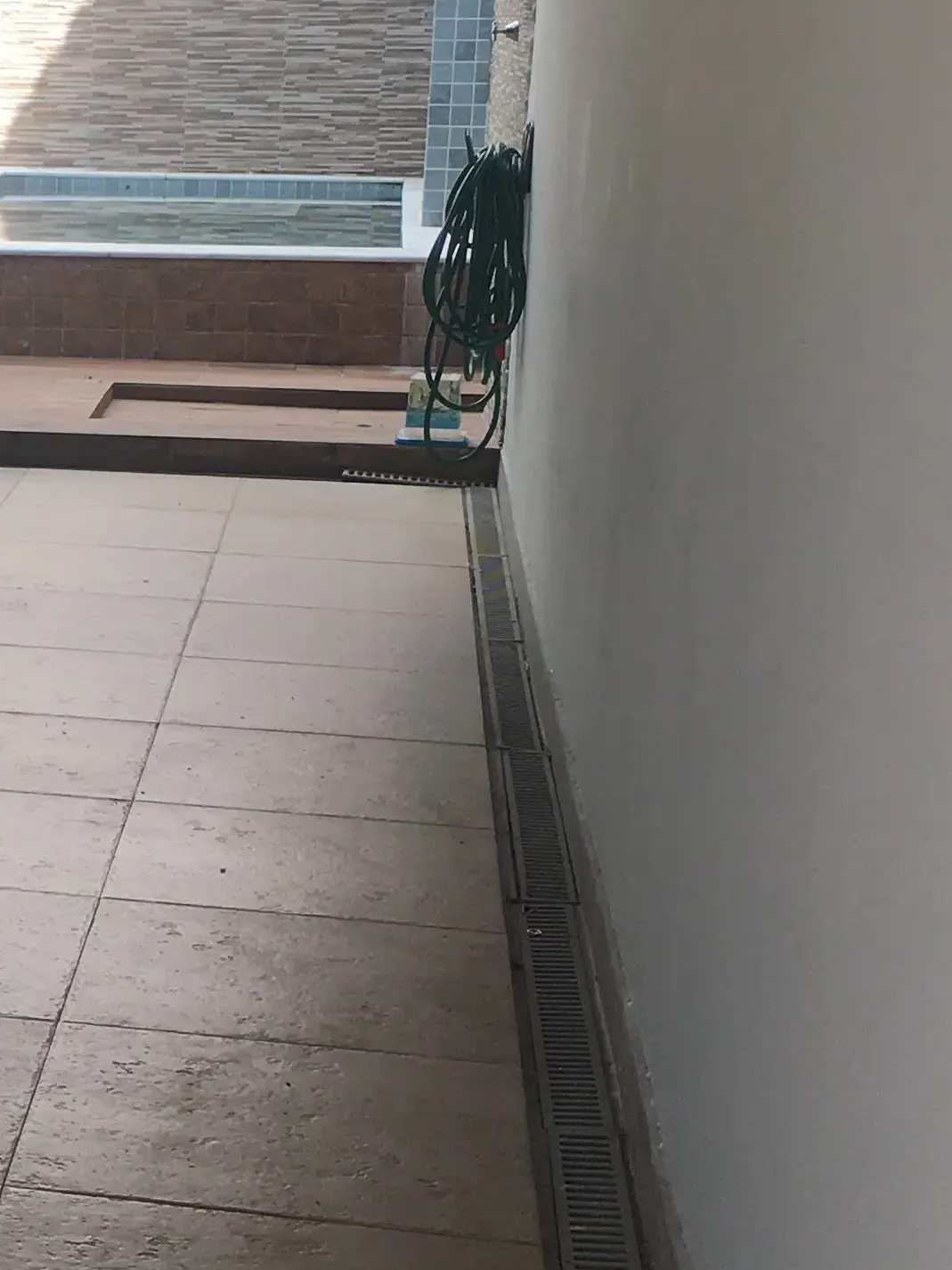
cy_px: 720
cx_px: -342
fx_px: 3008
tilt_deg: -10.6
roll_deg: -0.4
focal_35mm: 82
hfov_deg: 16.8
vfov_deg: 23.8
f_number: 2.2
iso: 25
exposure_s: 1/364
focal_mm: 4.15
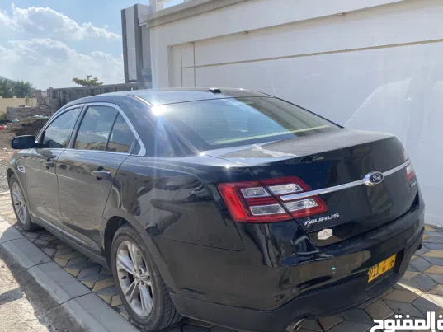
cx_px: 246
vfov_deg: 45.3
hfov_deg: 58.2
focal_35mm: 31
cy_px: 193
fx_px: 397
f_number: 1.8
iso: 32
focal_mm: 4.25
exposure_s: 1/2513
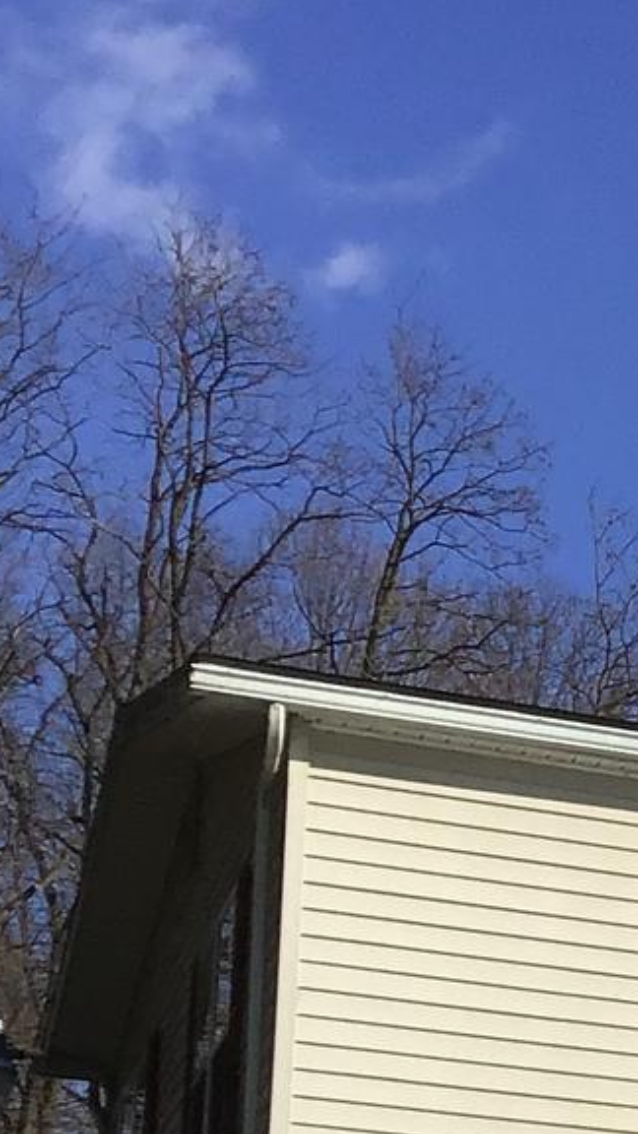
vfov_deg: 17.0
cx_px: 1800
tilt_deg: +6.6
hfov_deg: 8.7
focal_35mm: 120
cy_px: 1382
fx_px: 3609
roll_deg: +0.2
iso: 25
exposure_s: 1/2092
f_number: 2.4
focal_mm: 3.3
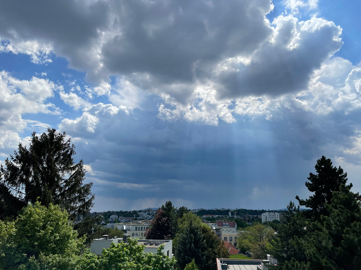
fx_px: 271
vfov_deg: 53.1
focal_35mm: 26
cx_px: 180
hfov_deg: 67.3
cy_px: 135
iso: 32
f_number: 1.6
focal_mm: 4.2
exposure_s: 1/7813
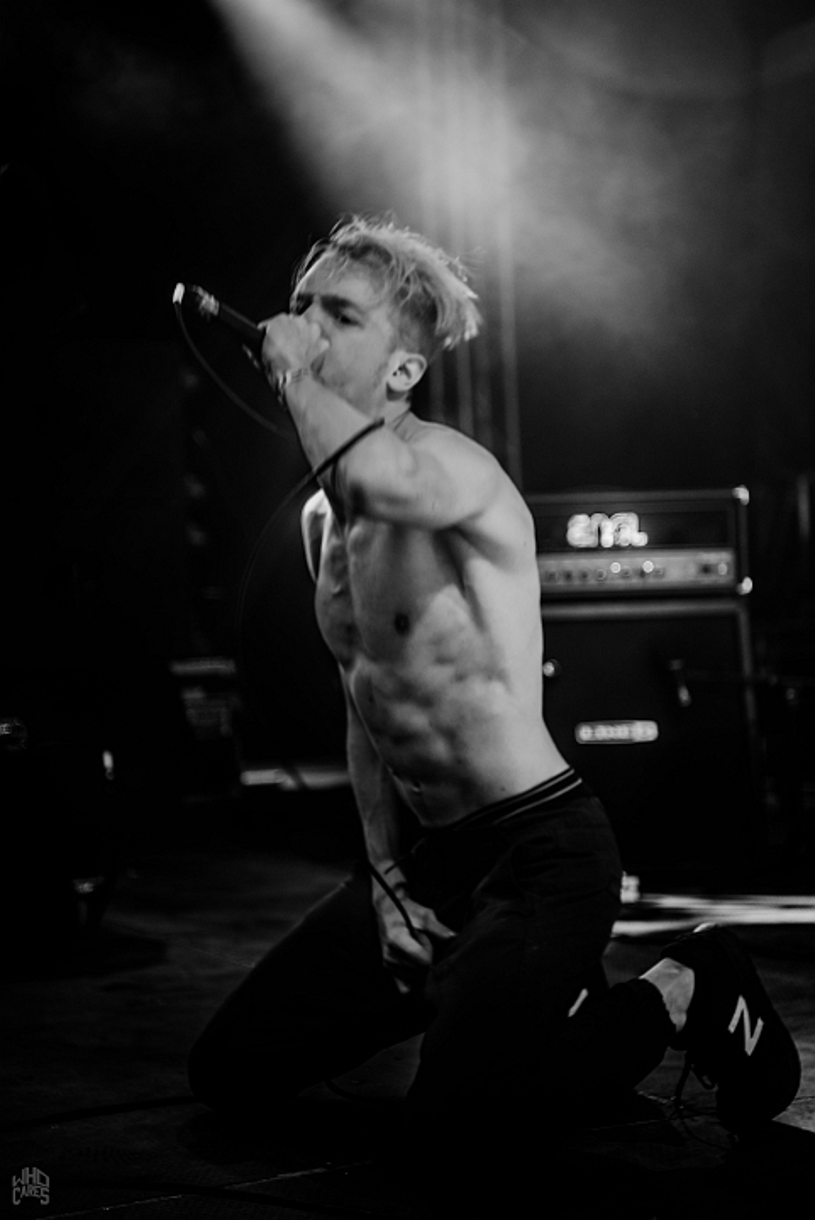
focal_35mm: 62
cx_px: 408
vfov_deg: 32.4
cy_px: 610
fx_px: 2102
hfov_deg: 21.9
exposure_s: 1/125
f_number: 2.8
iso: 640
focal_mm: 62
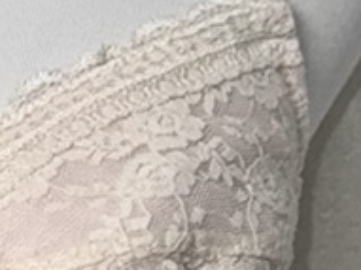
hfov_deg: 8.9
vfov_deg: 6.8
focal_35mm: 216
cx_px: -225
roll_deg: -0.4
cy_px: 263
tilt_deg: -10.9
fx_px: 2251
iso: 64
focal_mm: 6.76
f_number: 1.78
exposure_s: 1/305
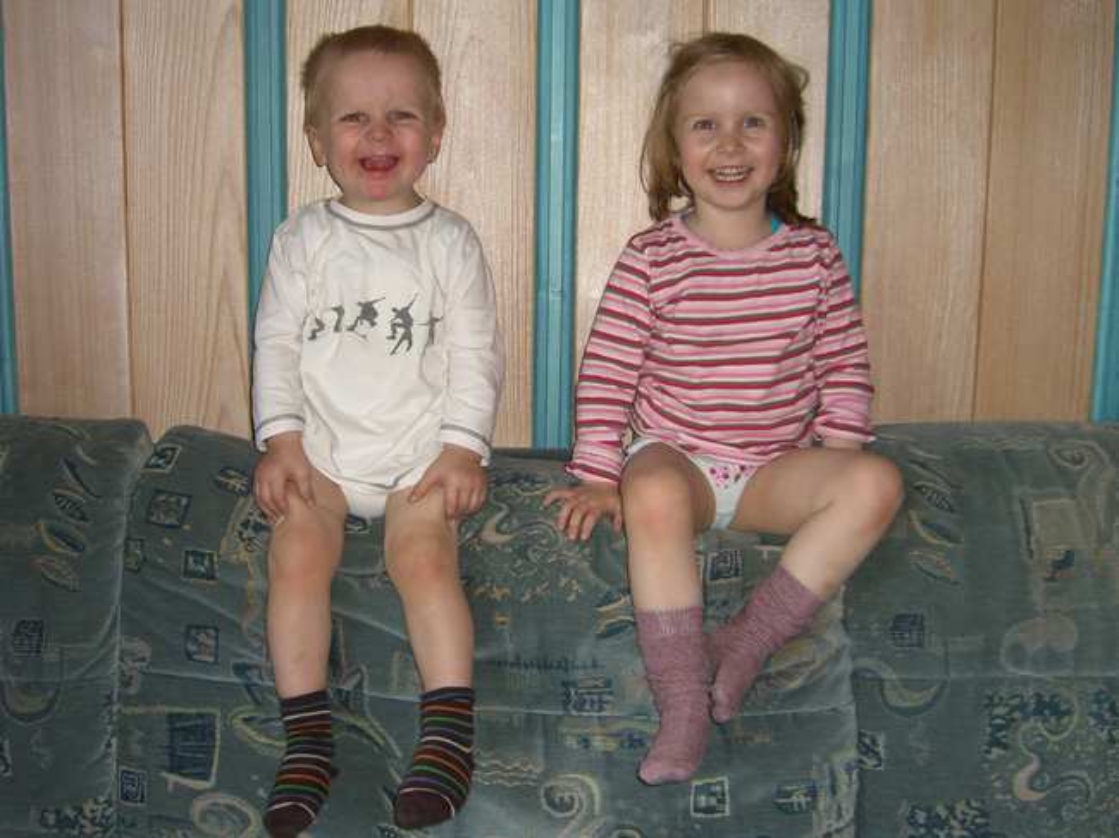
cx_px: 560
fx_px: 1228
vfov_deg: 37.7
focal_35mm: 38
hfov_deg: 49.0
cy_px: 419
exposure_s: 1/60
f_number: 2.8
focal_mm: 7.9
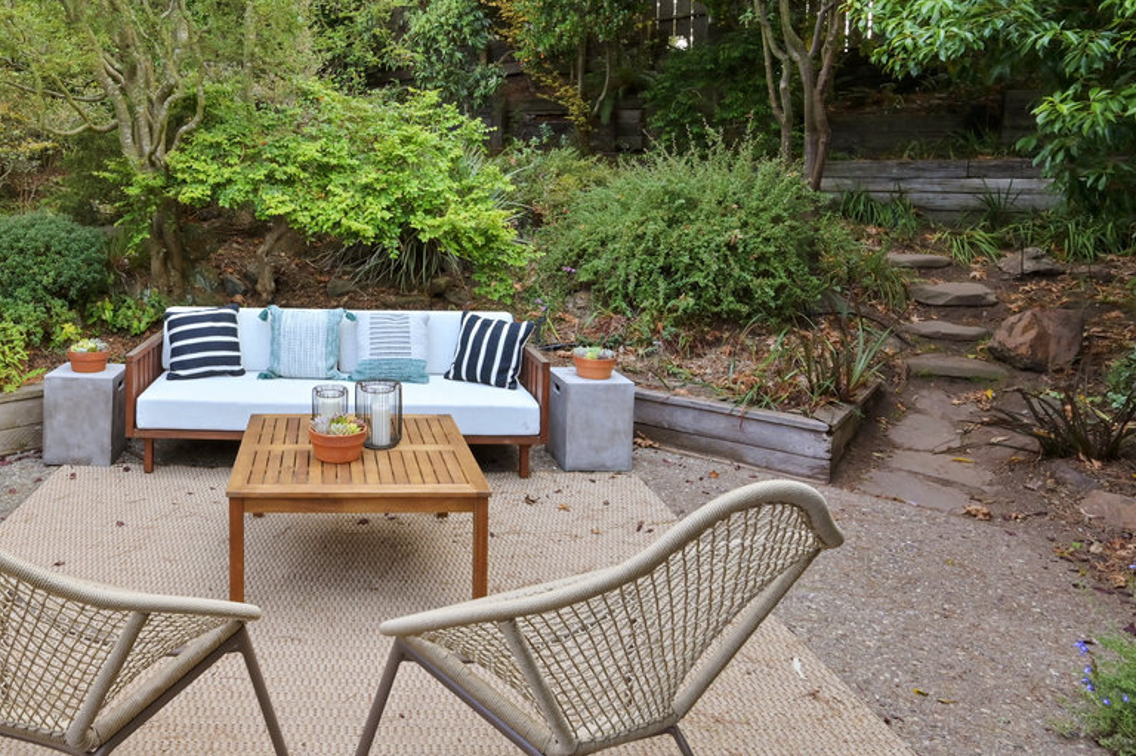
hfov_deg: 68.8
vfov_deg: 50.0
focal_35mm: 25
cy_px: 231
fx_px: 788
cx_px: 348
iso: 800
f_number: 11
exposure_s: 1/125
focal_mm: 16
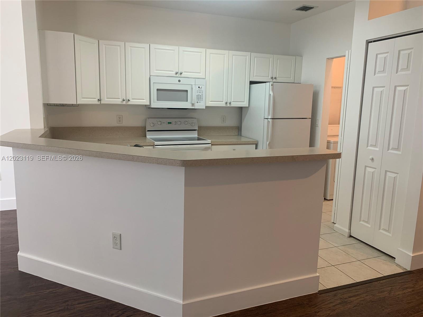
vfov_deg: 53.1
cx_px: 212
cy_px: 158
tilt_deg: -10.0
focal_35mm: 26
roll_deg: -1.0
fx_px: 318
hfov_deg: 67.3
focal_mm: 4.25
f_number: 1.8
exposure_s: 1/60
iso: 64
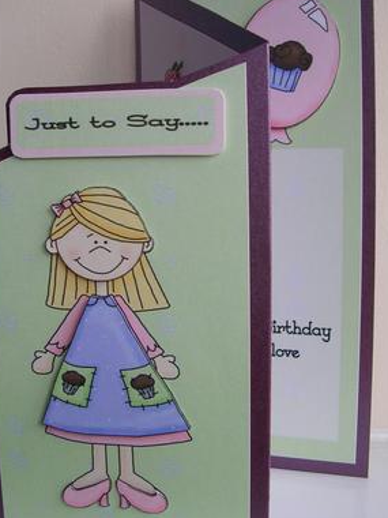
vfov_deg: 42.1
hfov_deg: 32.2
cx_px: 188
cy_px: 241
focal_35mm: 45
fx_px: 673
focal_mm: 5.8
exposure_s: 1/20.5
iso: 50
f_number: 2.8
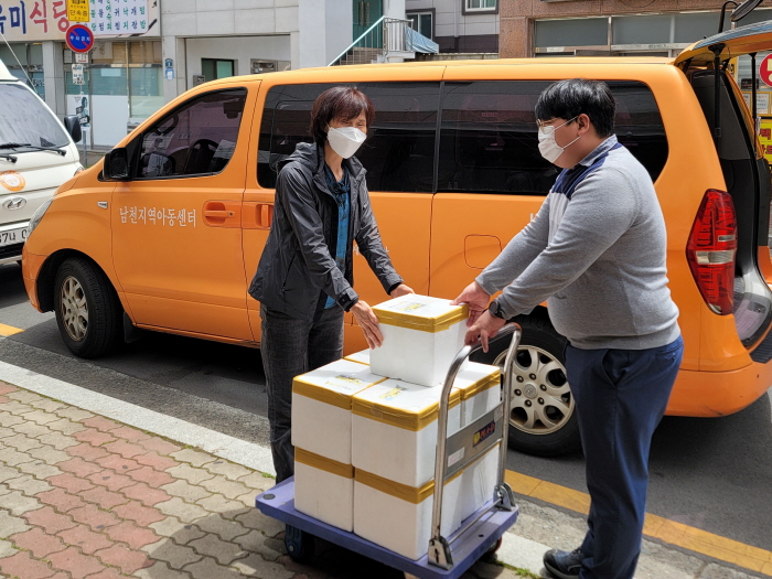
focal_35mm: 25
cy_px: 290
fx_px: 558
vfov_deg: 54.9
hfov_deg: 69.4
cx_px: 386
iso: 20
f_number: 1.8
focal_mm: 7
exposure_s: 1/537
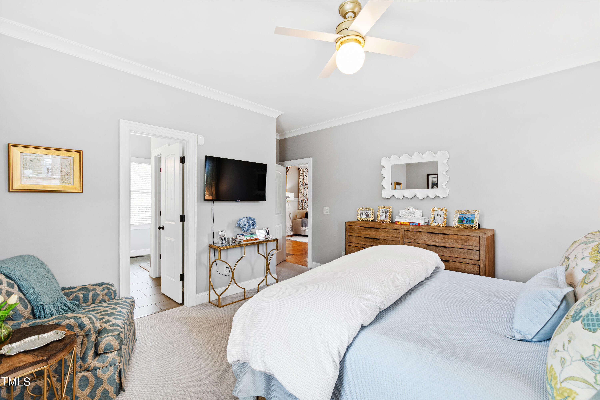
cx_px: 300
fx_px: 250
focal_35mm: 15
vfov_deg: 77.3
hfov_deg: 100.4
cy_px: 200
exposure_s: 1/1.25
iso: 100
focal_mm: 10
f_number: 8
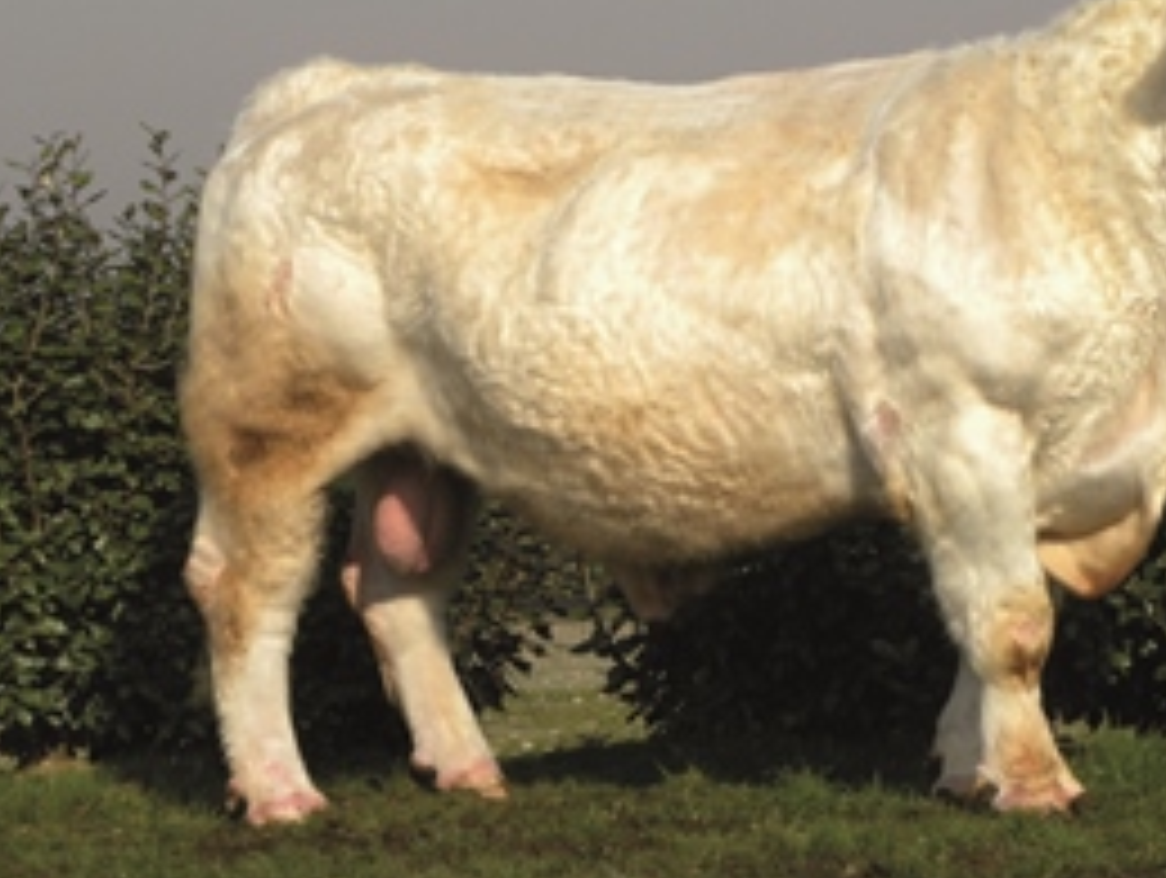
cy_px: 380
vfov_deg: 8.8
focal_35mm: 170
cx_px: 743
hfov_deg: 11.6
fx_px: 5734
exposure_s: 1/320
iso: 64
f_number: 6.3
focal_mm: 18.8
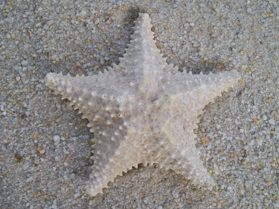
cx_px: 141
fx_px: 298
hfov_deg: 50.1
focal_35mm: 37
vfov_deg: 38.7
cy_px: 107
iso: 80
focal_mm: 6
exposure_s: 1/58.7
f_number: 2.7
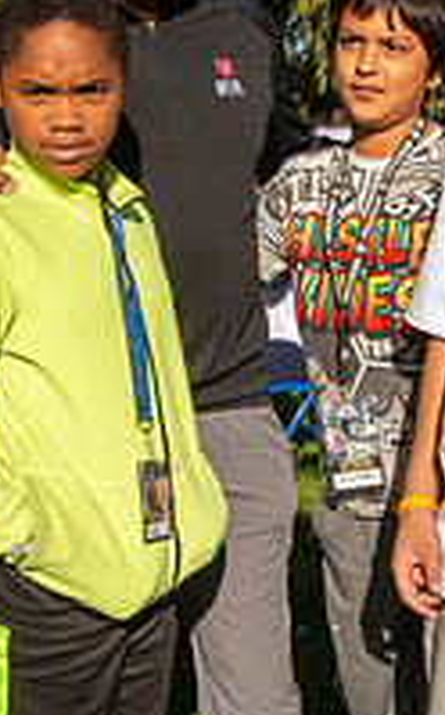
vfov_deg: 24.9
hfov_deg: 15.6
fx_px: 1614
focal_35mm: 83
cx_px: 319
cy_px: 341
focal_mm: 36
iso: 100
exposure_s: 1/250
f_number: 8
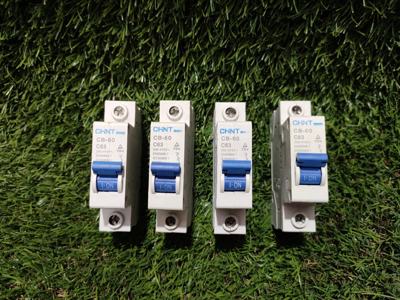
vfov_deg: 54.9
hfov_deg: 69.4
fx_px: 289
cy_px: 150
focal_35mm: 25
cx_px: 200
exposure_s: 1/33
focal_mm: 4.74
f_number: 1.79
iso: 510
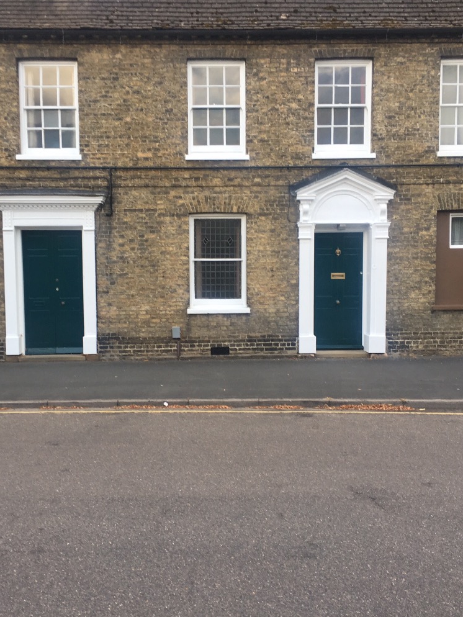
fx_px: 624
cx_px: 219
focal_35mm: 35
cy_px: 317
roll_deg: +0.0
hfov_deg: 40.7
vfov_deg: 52.6
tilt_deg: -3.0
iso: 32
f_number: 2.2
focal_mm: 4.15
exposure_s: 1/100
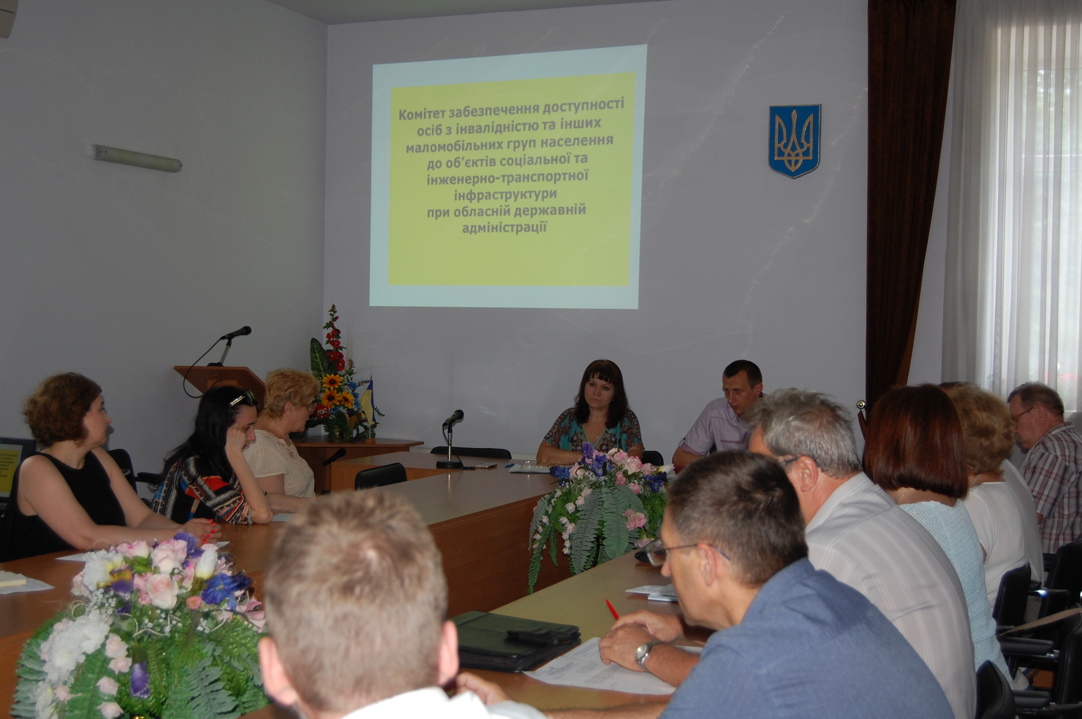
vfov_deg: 28.9
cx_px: 541
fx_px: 1396
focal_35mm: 46
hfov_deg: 42.4
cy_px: 360
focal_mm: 31
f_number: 4.5
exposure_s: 1/60
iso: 400
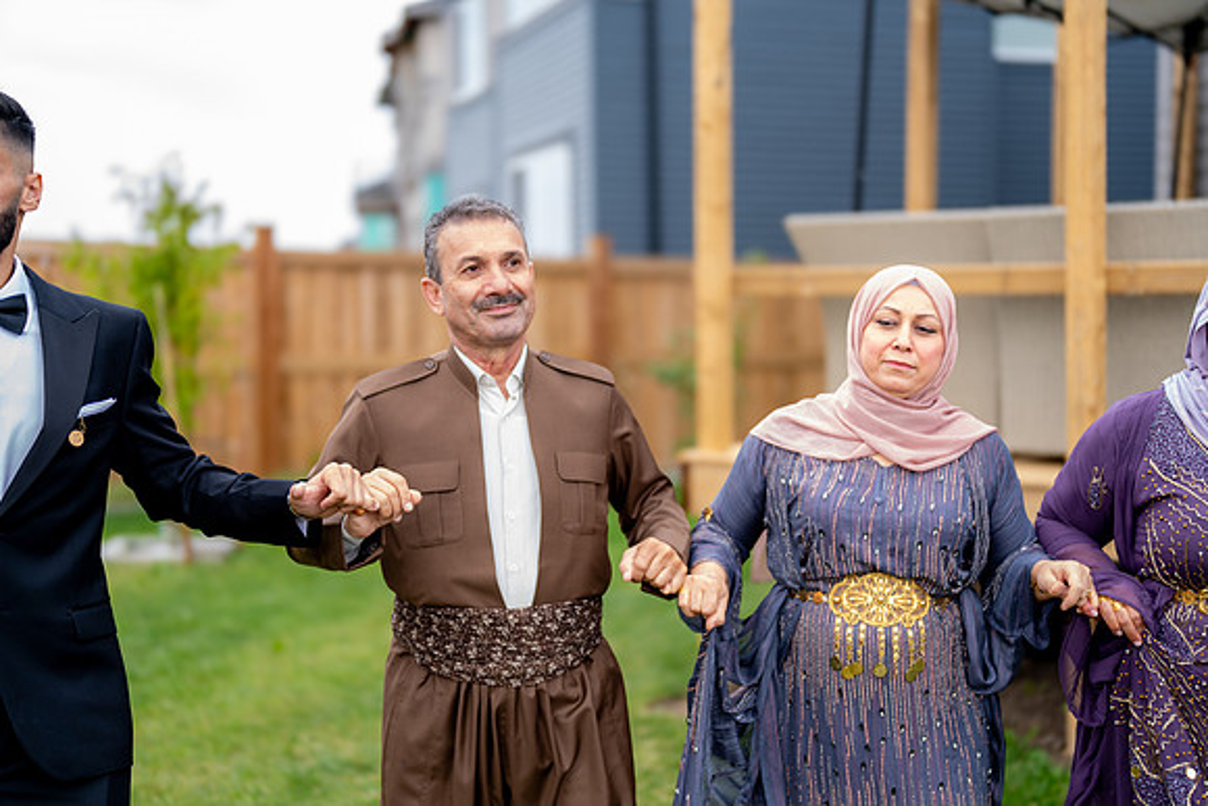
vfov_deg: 27.0
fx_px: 1678
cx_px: 604
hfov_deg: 39.6
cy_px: 403
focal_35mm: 50
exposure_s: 1/500
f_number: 1.4
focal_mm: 50
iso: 80
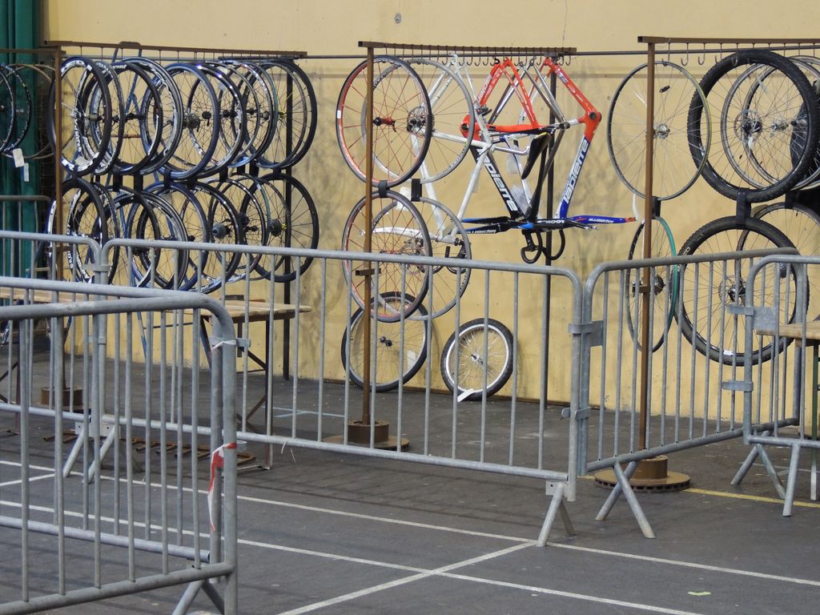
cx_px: 410
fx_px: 2132
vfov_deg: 16.4
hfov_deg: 21.8
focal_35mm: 90
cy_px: 308
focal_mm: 16
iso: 400
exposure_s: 1/40
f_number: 4.1
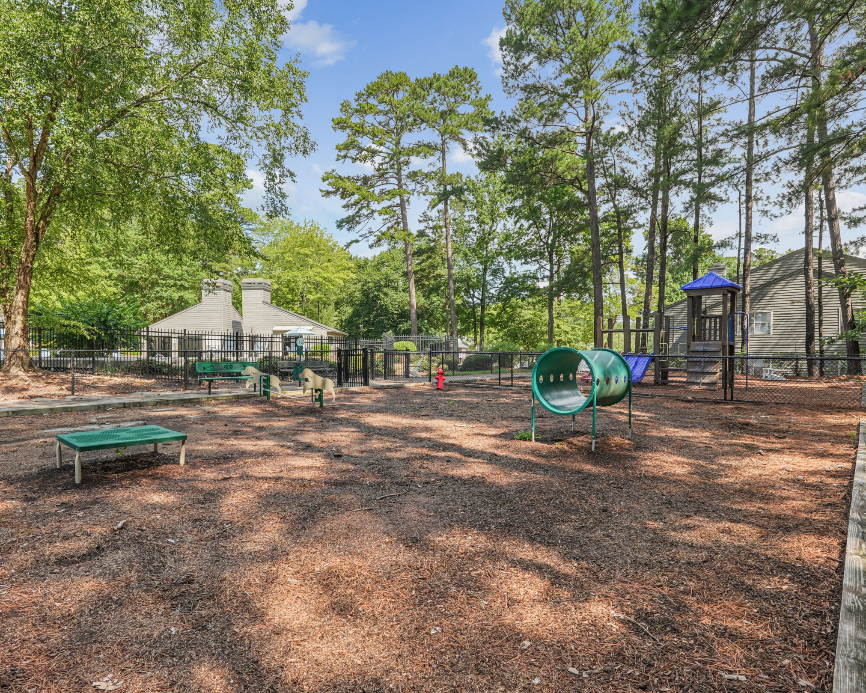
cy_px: 364
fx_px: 487
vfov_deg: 70.8
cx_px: 420
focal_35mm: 19
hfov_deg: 83.3
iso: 100
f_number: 10
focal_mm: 16
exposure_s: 1/50
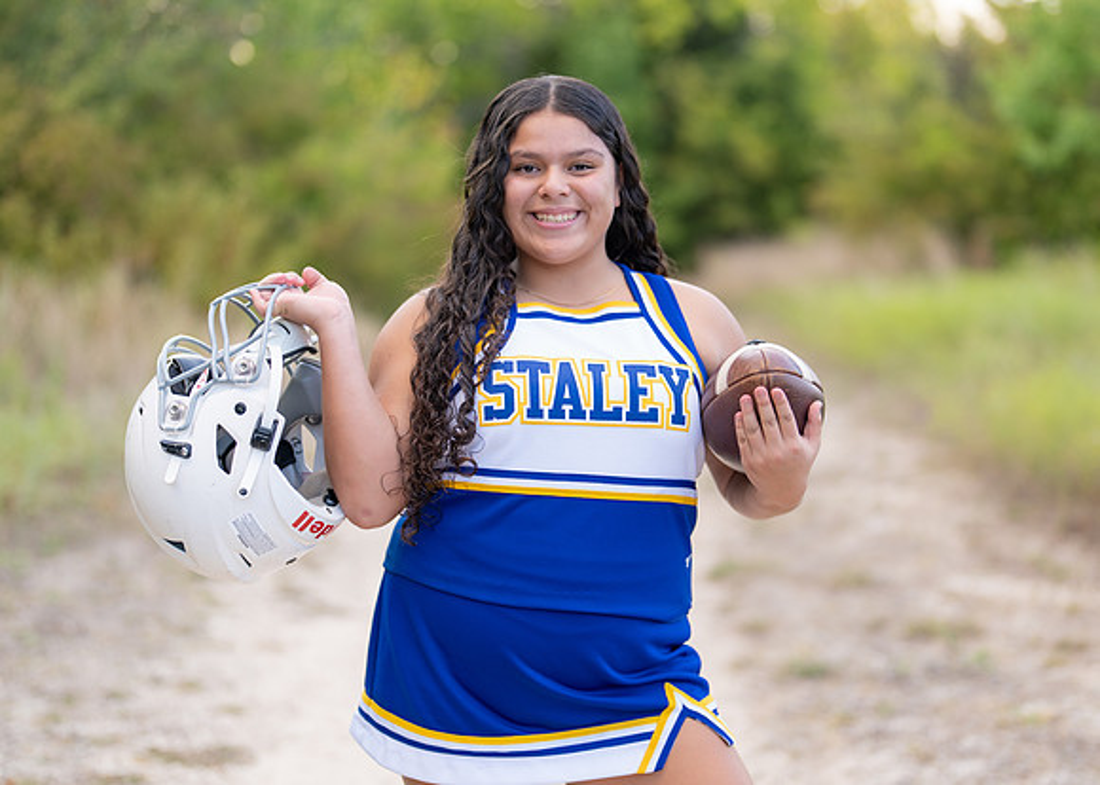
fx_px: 1975
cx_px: 611
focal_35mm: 63
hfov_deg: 31.1
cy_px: 381
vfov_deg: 22.5
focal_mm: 50
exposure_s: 1/500
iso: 100
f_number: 1.2
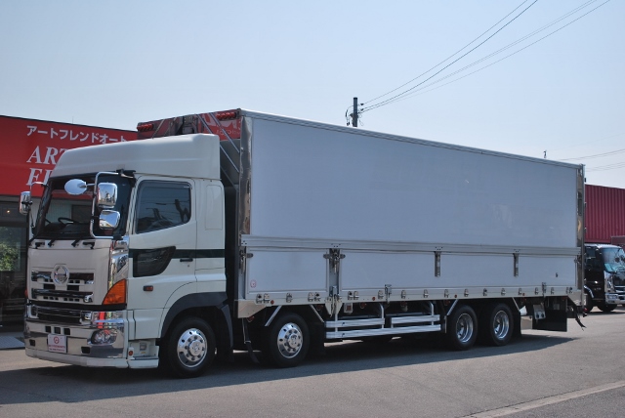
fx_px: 912
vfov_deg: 25.8
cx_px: 312
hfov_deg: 37.8
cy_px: 209
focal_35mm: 52
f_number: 5.3
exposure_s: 1/1000
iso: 100
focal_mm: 35
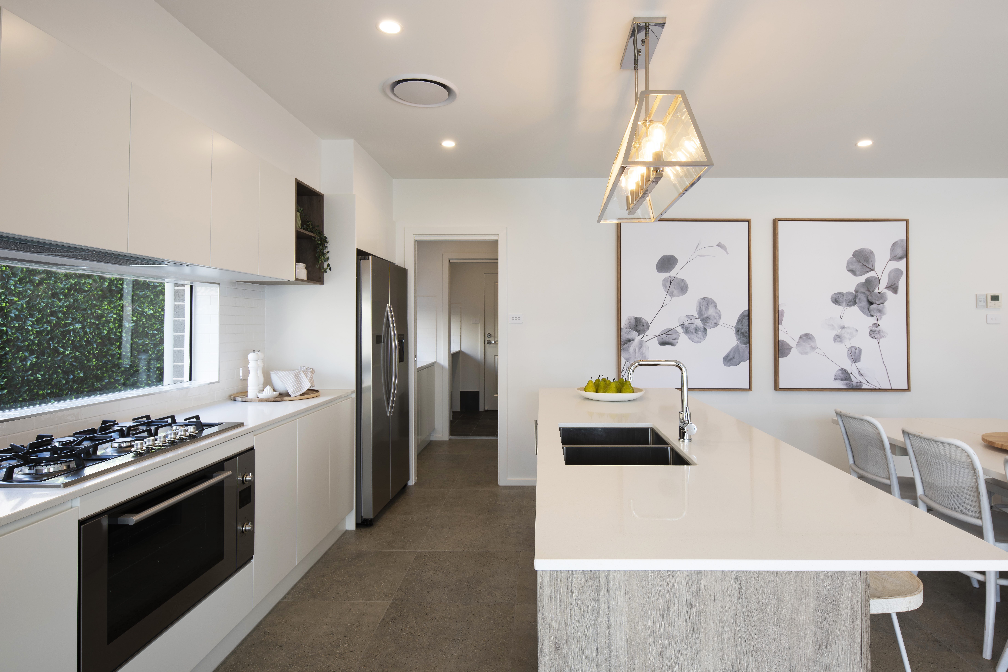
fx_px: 532
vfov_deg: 64.6
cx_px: 504
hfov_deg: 86.9
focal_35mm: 19
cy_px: 336
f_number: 13
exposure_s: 1/3
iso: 64
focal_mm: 19
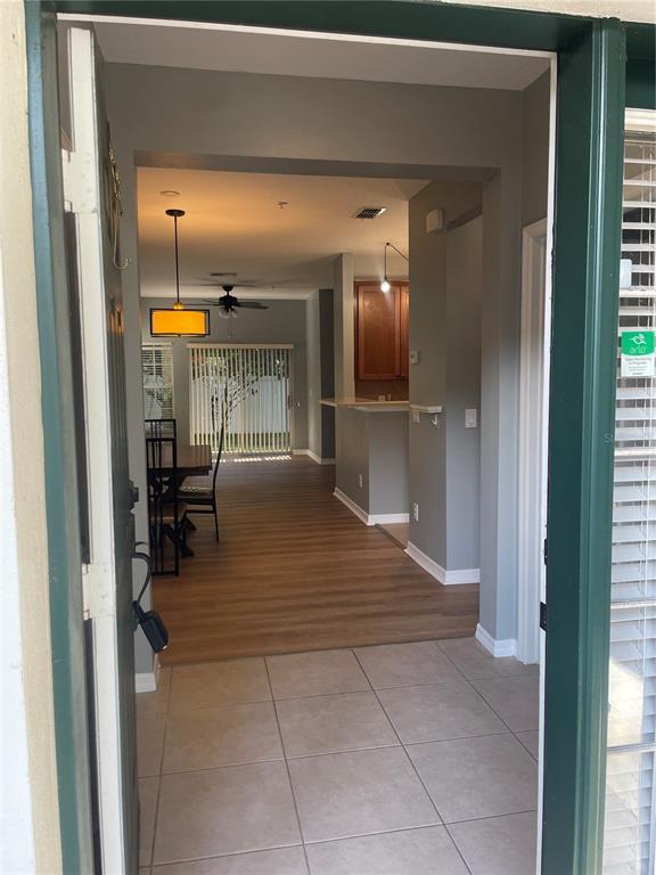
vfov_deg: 67.3
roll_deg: +1.3
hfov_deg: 53.1
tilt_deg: -3.4
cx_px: 328
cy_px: 438
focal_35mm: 26
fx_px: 657
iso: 80
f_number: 1.6
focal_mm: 4.2
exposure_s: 1/120
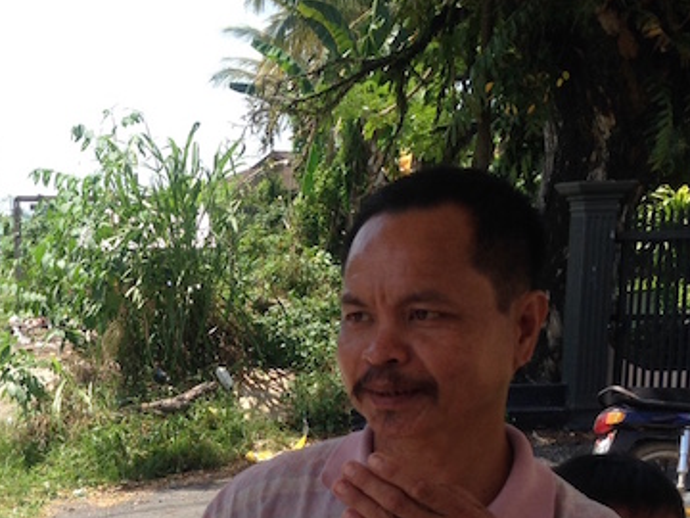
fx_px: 1535
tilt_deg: -10.2
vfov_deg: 18.6
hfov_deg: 24.6
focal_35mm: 77
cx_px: 73
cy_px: 526
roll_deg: +0.2
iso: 50
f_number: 2.4
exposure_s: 1/661
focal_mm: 4.12
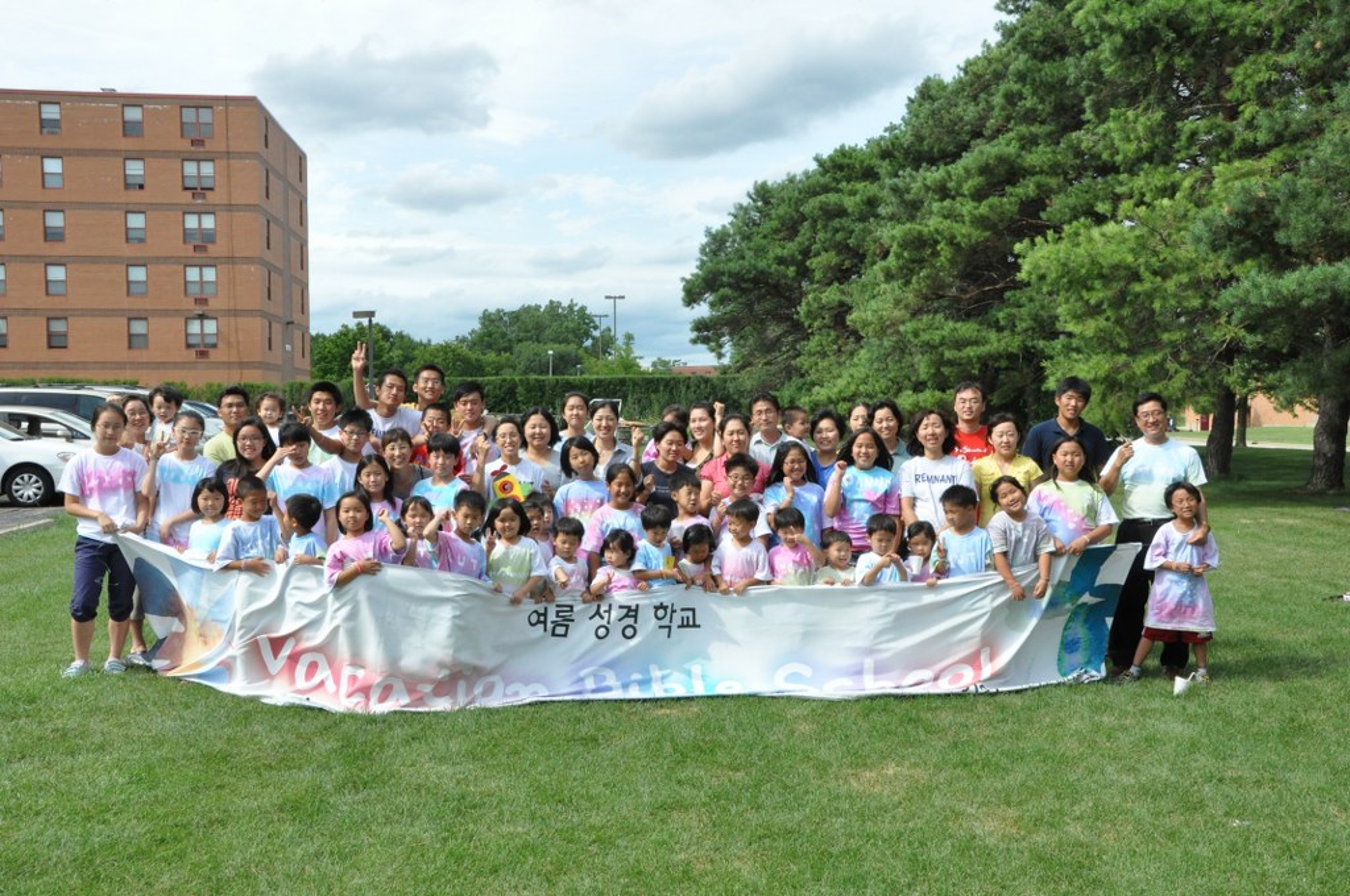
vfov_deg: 34.1
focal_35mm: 39
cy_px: 448
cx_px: 675
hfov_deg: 49.6
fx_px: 1461
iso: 1600
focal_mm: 26
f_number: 14
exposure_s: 1/800
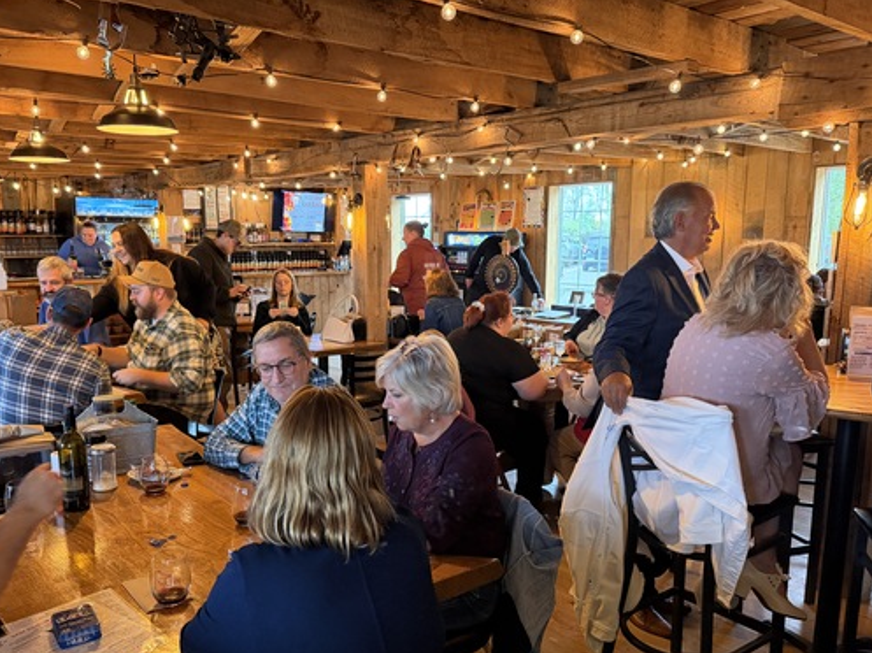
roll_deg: -0.3
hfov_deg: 61.6
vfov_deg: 48.1
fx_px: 730
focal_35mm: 29
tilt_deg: -9.6
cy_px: 356
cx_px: 397
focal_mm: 6.76
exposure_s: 1/60
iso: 800
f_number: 1.78
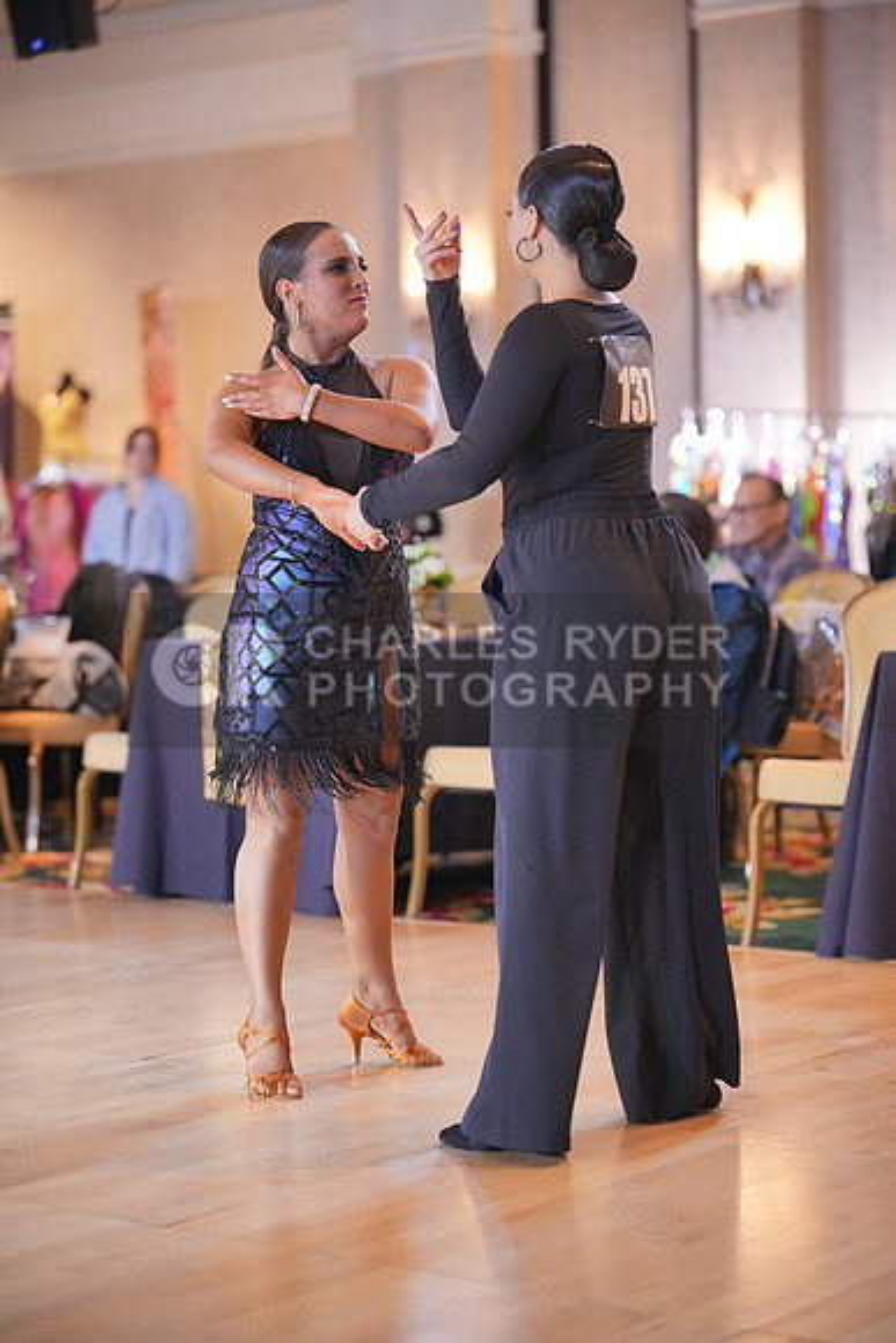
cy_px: 672
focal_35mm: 76
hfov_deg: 18.0
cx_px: 448
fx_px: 2835
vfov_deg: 26.6
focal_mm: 76
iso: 3200
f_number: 2
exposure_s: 1/500
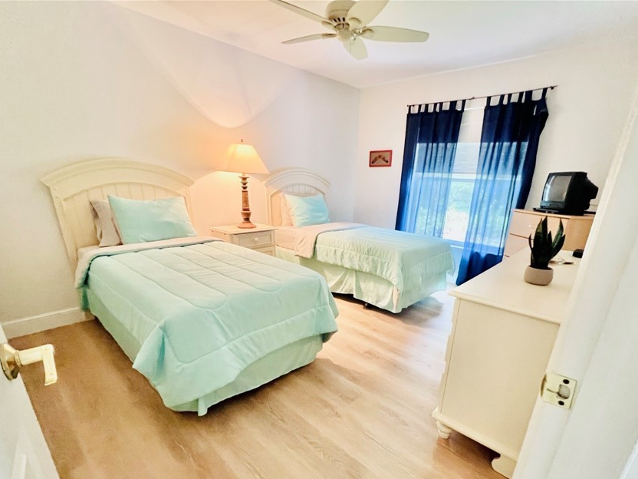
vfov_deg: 77.0
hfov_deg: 94.4
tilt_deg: -21.9
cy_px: 294
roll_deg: -2.0
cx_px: 338
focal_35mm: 16
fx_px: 295
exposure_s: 1/60
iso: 640
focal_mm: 1.57
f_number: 1.8
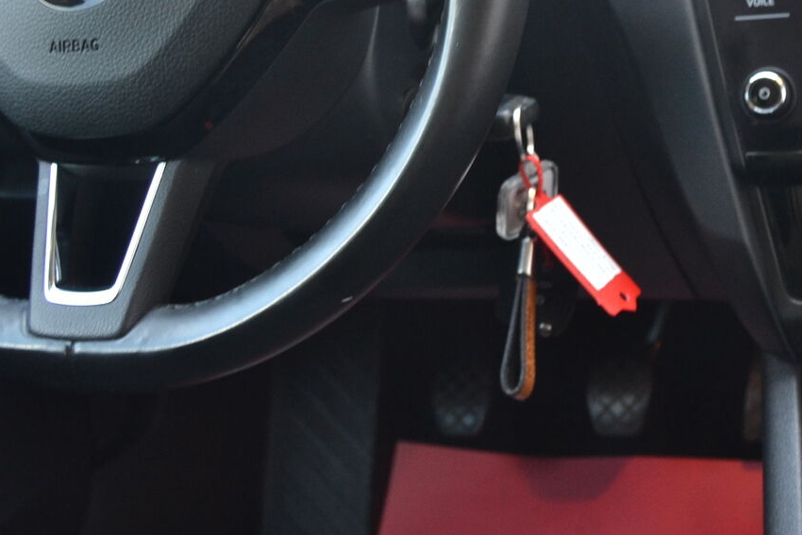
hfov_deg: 32.3
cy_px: 72
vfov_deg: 21.8
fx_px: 1359
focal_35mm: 61
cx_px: 591
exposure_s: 1/60
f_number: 4
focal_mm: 18
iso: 400
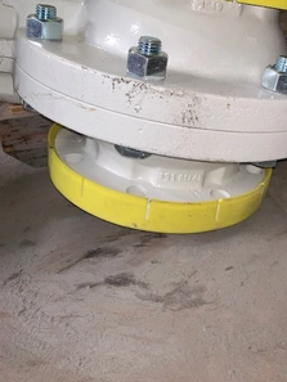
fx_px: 387
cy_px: 129
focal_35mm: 35
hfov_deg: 40.3
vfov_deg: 51.7
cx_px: 189
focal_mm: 4.25
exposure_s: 1/44
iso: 32
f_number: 1.8
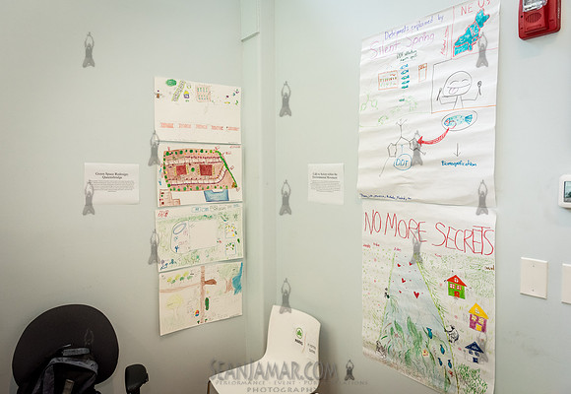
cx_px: 267
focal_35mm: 25
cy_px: 191
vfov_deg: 51.8
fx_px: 405
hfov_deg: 70.2
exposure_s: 1/400
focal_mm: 24
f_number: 4.5
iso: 3200
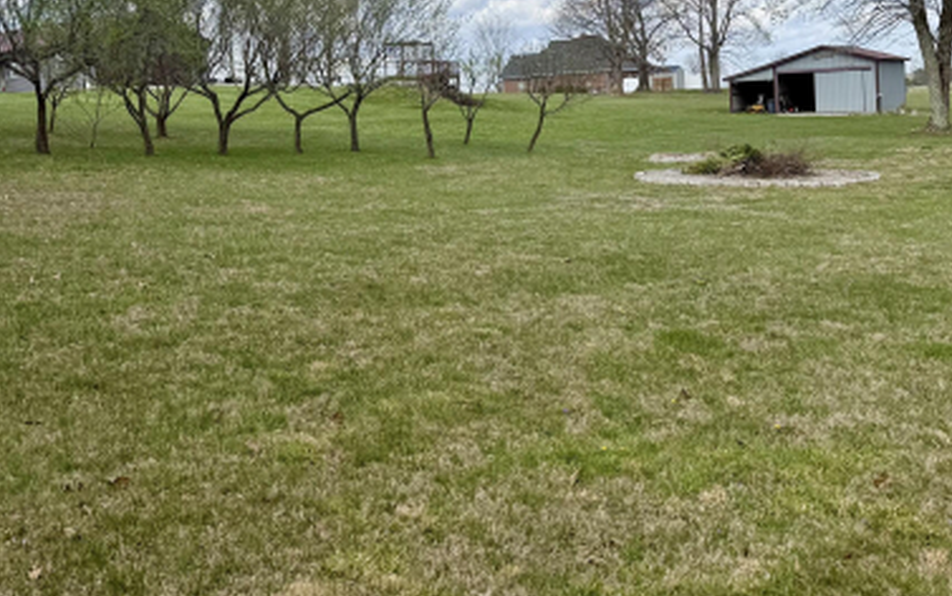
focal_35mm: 45
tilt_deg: -0.4
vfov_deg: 28.1
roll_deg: +3.7
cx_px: 400
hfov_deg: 44.2
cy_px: 124
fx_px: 1168
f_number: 1.78
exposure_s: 1/5319
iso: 80
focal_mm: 6.76
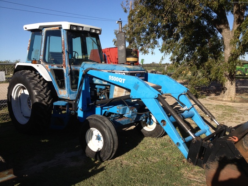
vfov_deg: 40.7
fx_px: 251
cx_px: 124
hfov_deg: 52.6
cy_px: 93
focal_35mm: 35
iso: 50
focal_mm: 4.28
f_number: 2.4
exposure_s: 1/1284
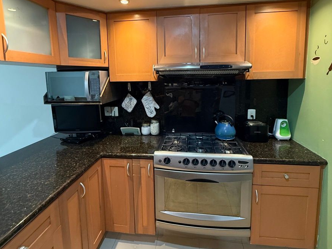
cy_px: 100
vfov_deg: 68.0
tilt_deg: -5.2
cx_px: 167
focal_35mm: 19
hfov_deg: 84.7
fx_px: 182
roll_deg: +0.4
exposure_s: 1/60
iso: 500
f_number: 2.2
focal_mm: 2.22
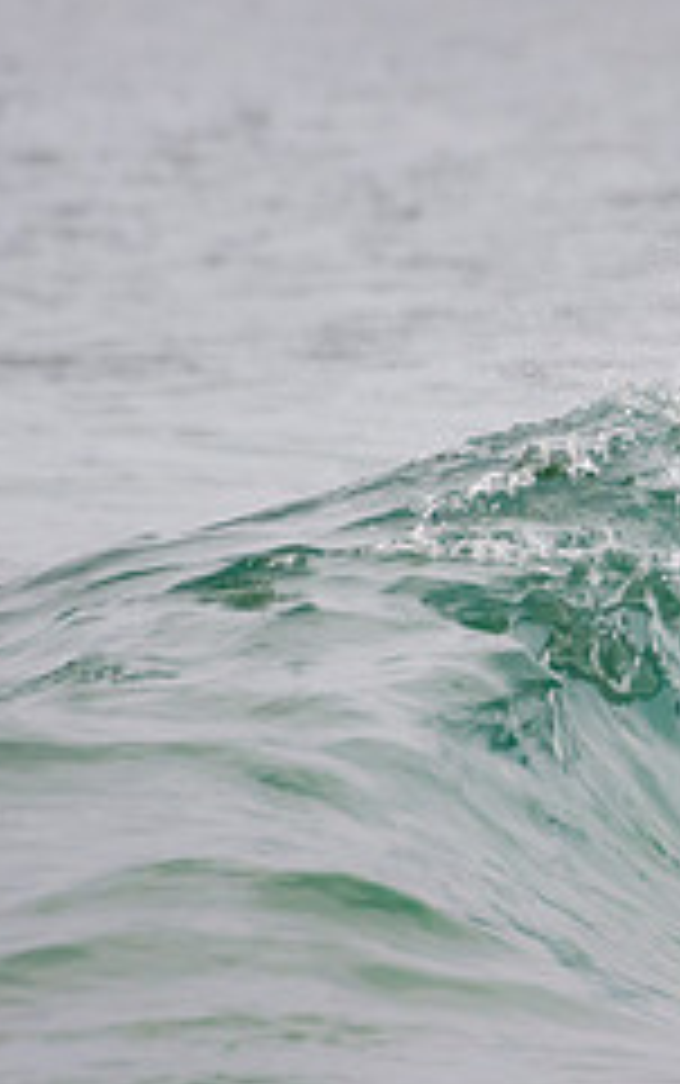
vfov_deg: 1.4
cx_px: 1565
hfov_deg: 0.9
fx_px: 44546
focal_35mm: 1505
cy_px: 656
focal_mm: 500
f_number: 5.6
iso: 400
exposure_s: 1/800
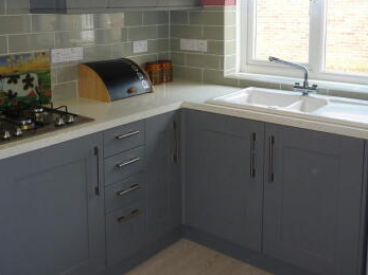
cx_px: 160
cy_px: 66
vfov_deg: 33.6
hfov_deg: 44.7
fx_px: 446
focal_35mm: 42
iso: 100
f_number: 3.3
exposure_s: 1/30
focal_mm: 4.1
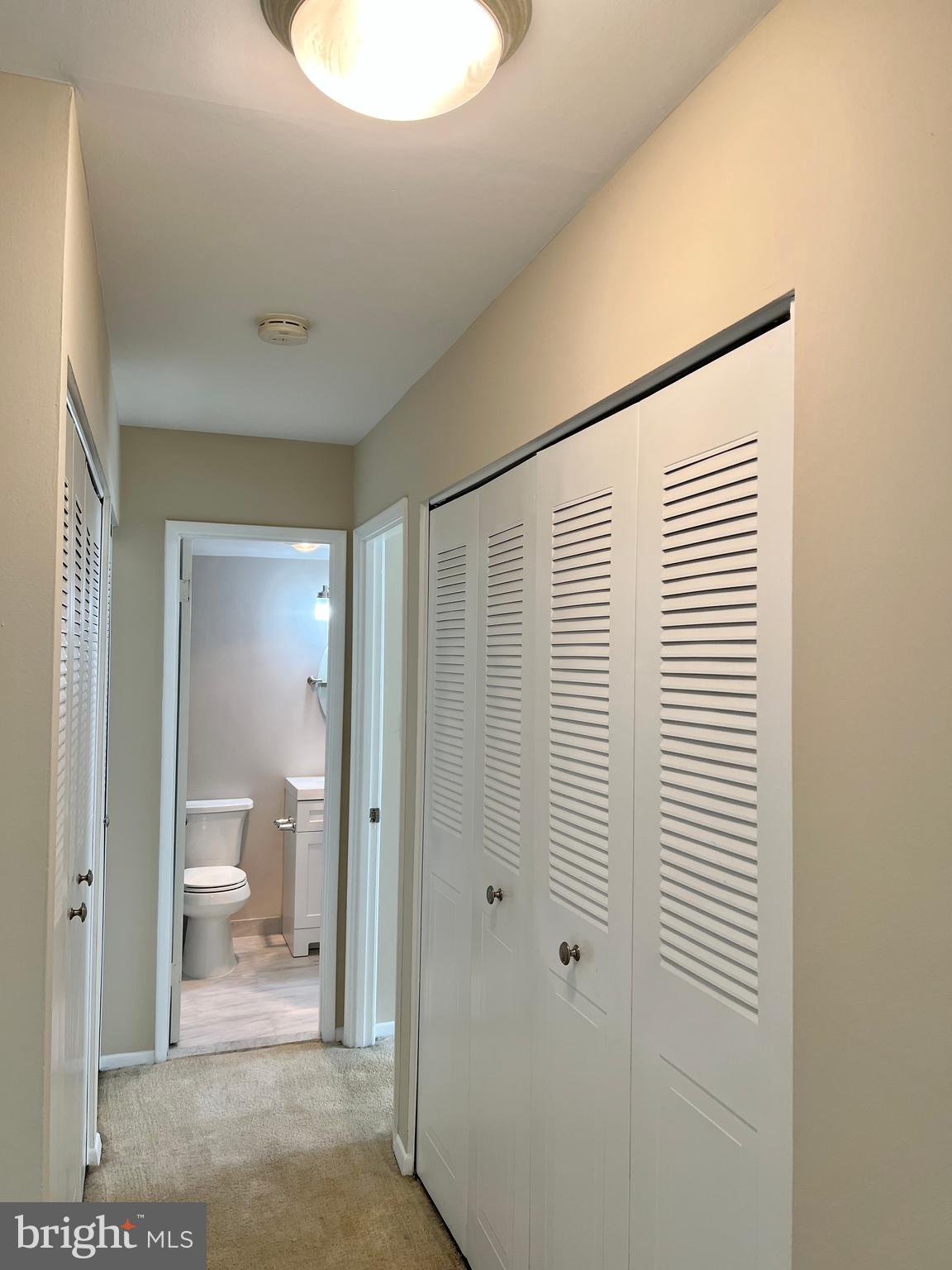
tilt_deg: +1.9
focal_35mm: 26
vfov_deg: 67.3
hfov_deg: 53.1
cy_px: 635
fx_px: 953
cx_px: 476
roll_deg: +0.1
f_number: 1.5
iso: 64
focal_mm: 5.7
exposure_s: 1/120
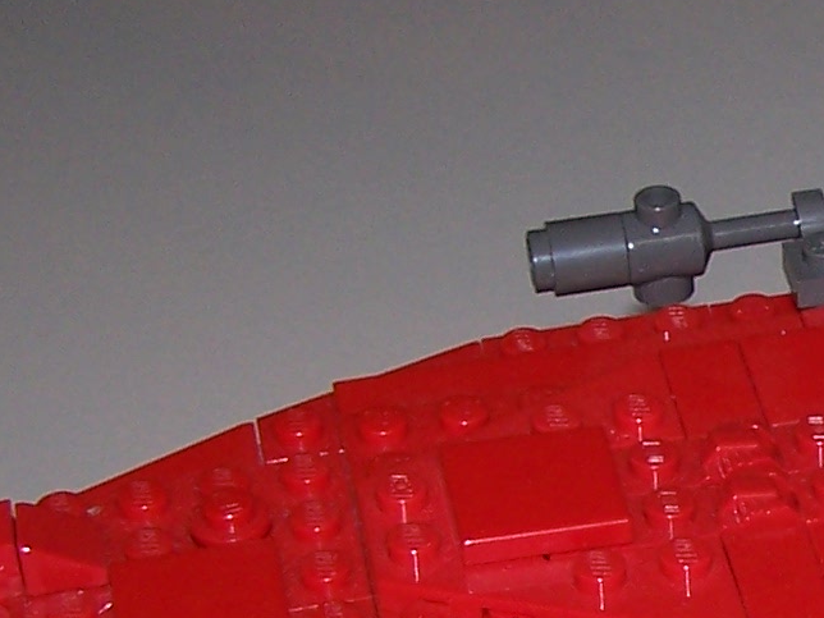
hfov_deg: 12.5
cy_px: 587
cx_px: 1134
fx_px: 3618
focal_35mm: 152
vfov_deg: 9.7
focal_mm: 6.3
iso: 80
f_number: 2.8
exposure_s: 1/60
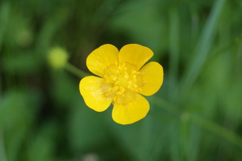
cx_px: 121
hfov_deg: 37.9
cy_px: 80
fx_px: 353
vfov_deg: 25.7
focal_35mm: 52
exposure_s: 1/80
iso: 100
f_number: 6.3
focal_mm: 35
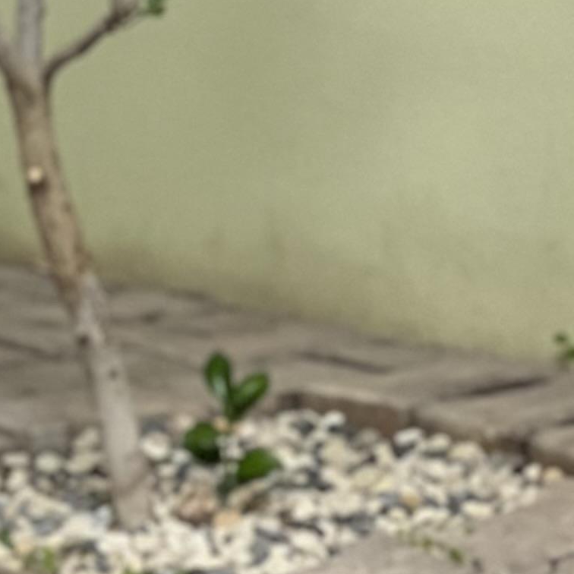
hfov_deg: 4.8
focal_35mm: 363
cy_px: -16
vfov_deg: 4.8
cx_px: -495
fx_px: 6810
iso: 200
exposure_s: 1/121
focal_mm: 9
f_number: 2.8
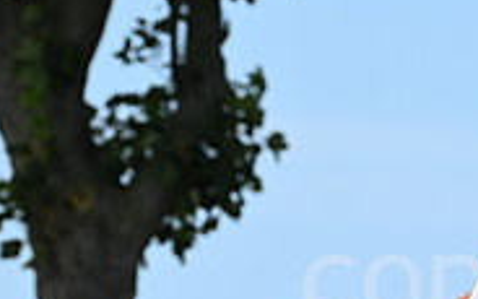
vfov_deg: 2.4
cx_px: 644
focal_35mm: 546
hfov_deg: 3.8
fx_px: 7113
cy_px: 446
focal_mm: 170
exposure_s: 1/2000
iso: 400
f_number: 5.6
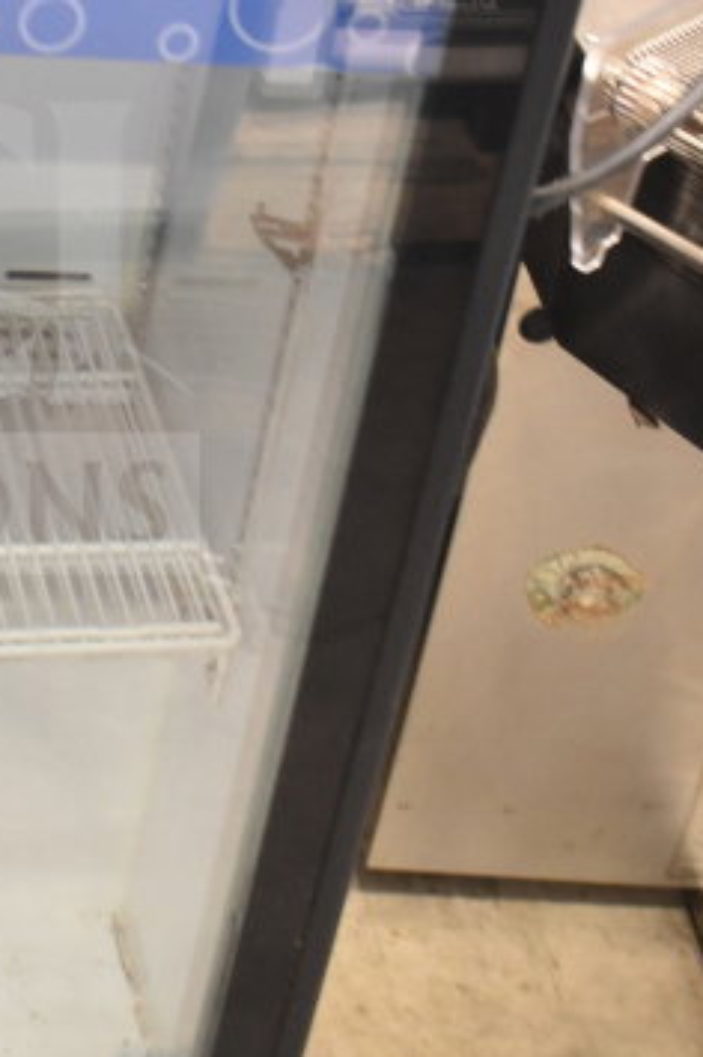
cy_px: 338
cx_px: -137
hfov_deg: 16.1
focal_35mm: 81
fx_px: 2386
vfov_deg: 24.8
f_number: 3.8
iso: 1800
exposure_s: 1/30
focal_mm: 21
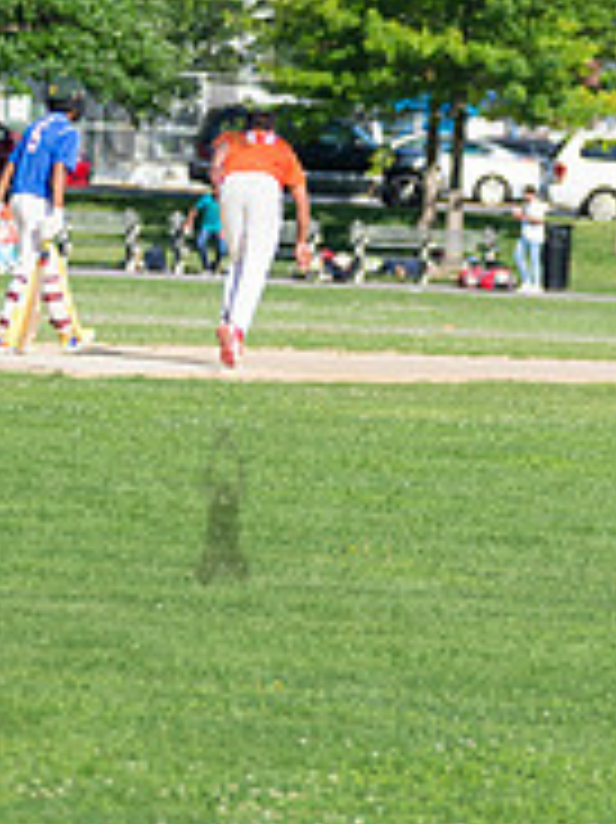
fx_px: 7245
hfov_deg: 4.8
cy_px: 286
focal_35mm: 305
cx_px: 800
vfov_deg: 6.5
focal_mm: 100
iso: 200
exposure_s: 1/2500
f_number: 2.8
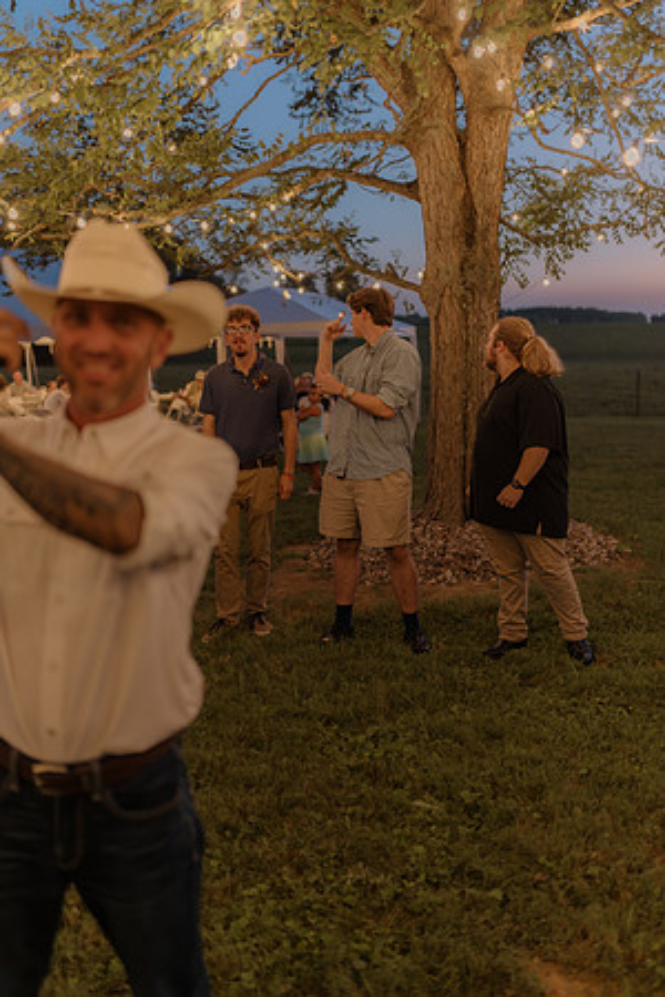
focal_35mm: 35
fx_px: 970
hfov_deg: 37.9
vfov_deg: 54.4
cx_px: 332
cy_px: 498
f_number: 1.4
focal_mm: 35
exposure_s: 1/125
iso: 1000
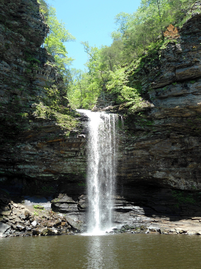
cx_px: 100
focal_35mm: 37
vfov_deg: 50.1
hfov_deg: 38.7
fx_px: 286
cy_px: 134
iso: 100
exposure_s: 1/250
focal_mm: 6.7
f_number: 3.2
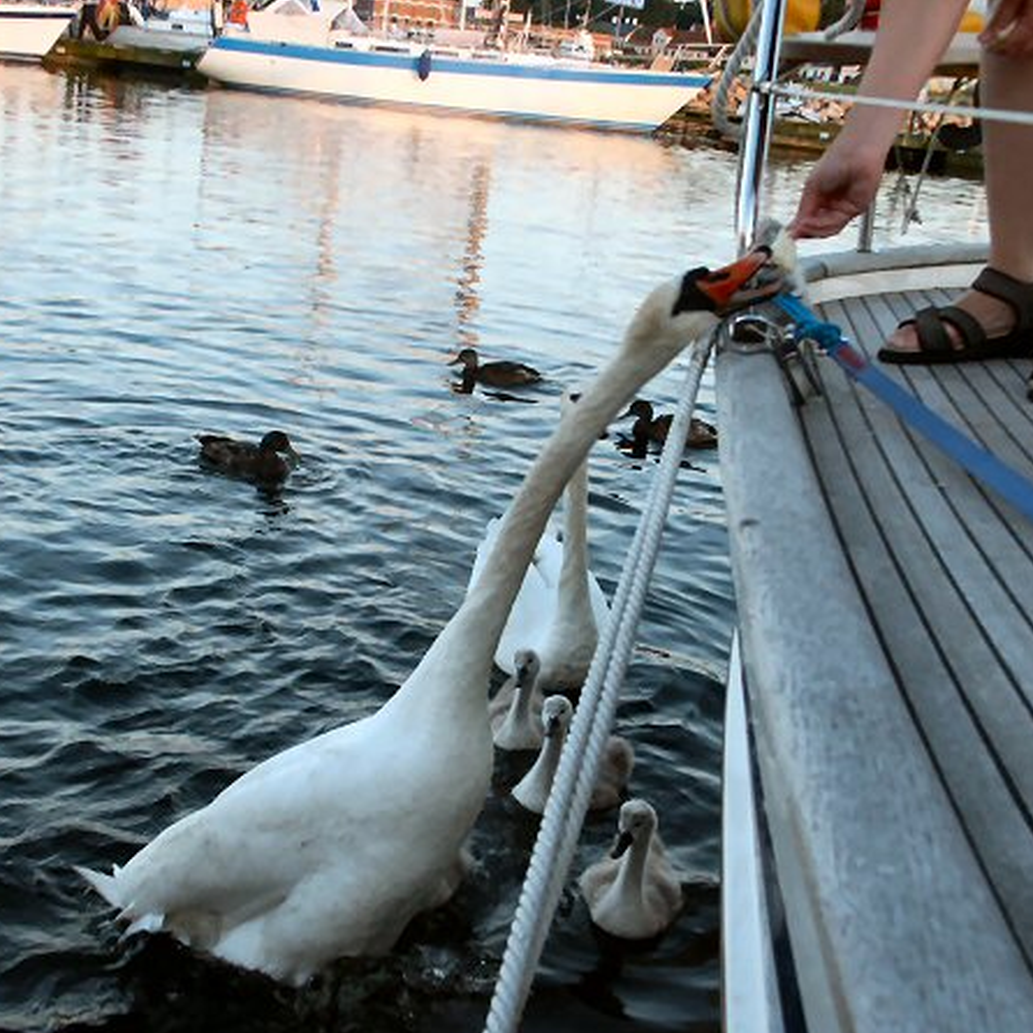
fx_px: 1486
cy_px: 516
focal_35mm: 44
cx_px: 403
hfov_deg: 38.2
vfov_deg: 38.3
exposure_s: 1/90
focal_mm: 9.68
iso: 100
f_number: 4
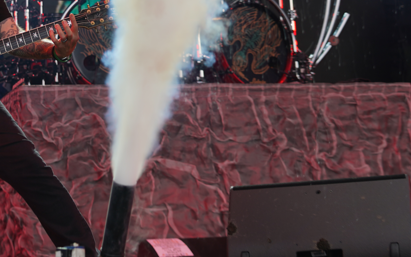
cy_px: -5
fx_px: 1344
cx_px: 81
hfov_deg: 17.2
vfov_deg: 10.8
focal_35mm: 120
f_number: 4
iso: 100
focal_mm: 52
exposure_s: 1/125
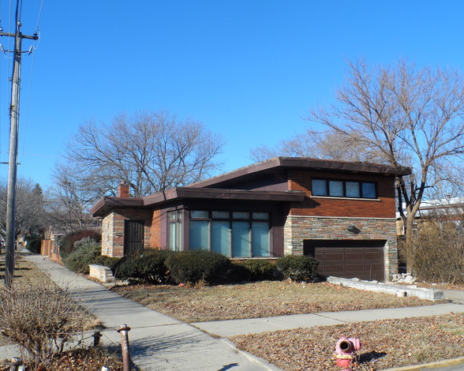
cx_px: 246
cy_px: 186
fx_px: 467
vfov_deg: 43.3
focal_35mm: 34
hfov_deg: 52.8
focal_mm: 5.3
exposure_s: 1/350
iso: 80
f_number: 4.8
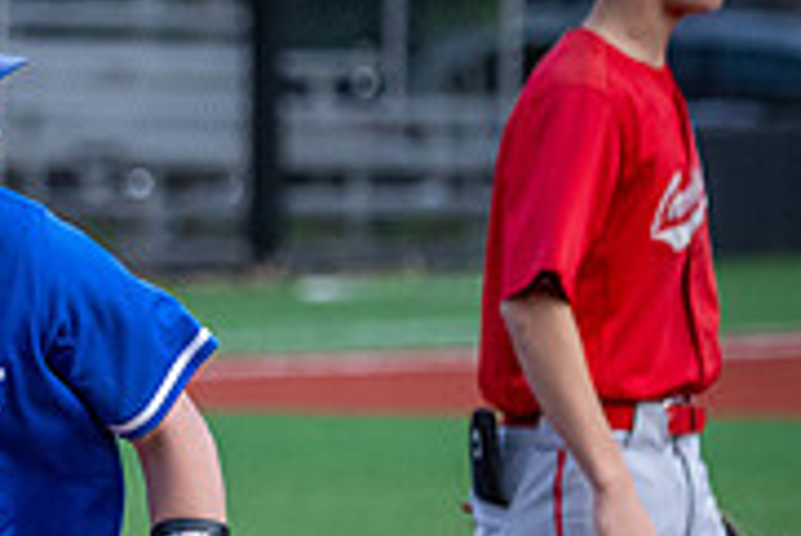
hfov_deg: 1.8
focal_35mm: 1115
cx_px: -451
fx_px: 24828
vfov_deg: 1.2
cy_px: 747
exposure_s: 1/1000
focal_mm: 230
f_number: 5.3
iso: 640
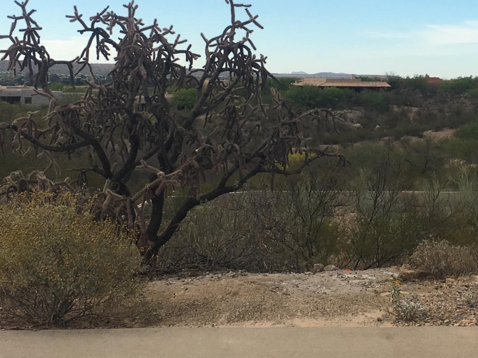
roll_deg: -0.8
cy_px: 89
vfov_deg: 19.0
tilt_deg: +0.4
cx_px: 406
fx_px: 1063
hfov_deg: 24.8
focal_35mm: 77
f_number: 2.2
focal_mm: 4.15
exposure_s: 1/1068
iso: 25
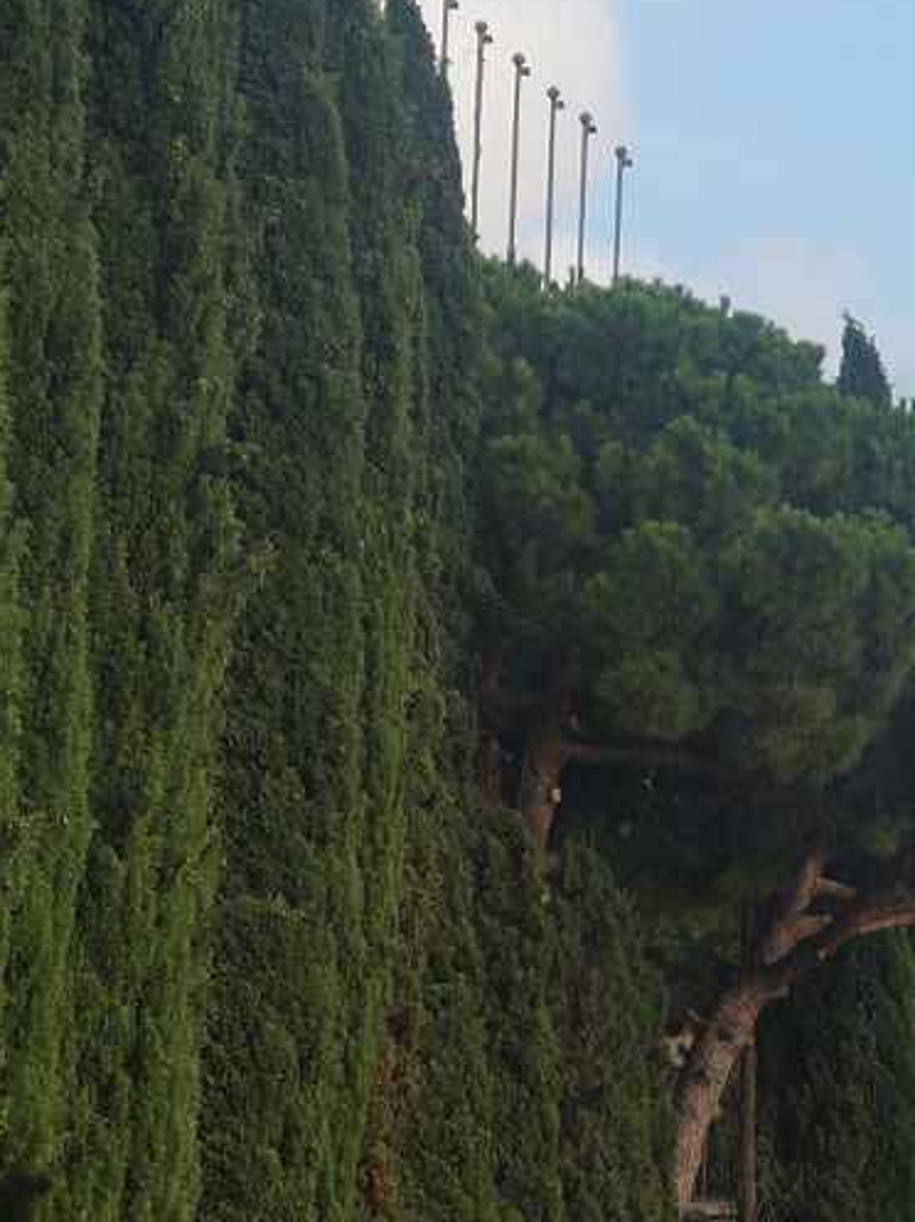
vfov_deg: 12.2
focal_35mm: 163
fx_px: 5736
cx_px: 1584
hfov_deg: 8.8
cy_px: 545
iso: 100
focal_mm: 35
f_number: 5
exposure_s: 1/320
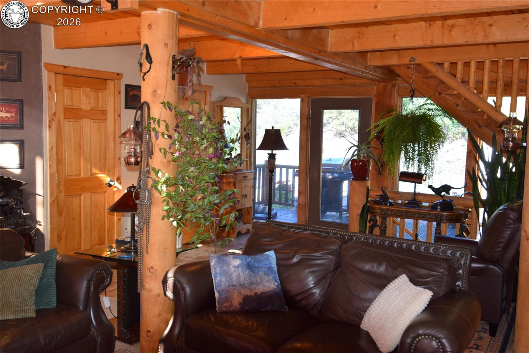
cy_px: 176
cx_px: 264
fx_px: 529
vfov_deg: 36.9
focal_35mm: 36
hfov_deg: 53.1
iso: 800
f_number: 5
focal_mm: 24
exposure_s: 1/100
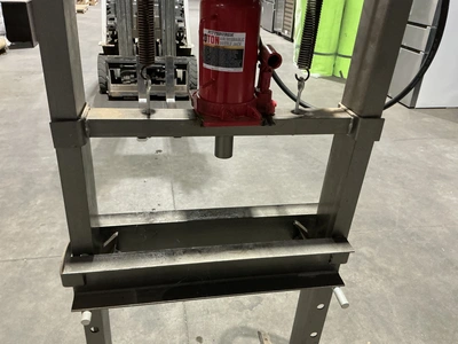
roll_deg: -4.0
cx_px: 229
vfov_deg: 49.7
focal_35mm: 28
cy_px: 172
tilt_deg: -27.9
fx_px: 370
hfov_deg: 63.4
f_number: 1.8
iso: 320
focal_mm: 3
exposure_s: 1/42
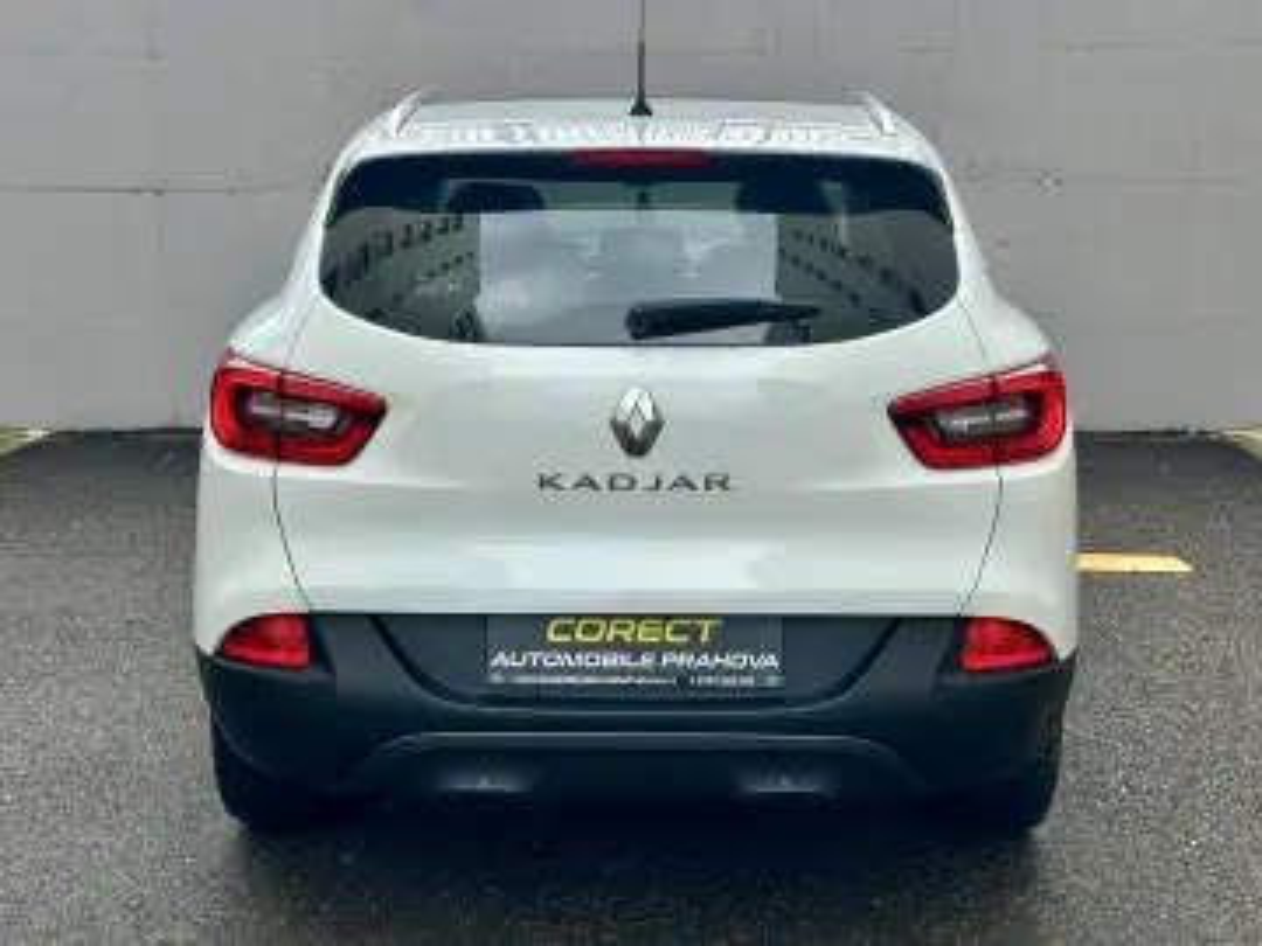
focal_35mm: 48
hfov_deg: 39.7
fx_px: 1750
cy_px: 473
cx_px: 631
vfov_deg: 30.3
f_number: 1.78
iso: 64
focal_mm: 6.86
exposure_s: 1/1227
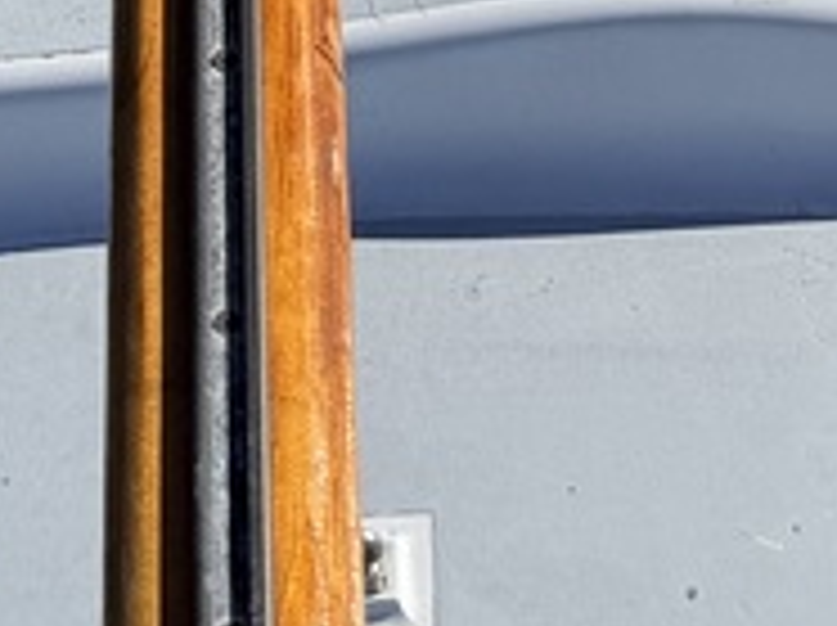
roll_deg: +1.9
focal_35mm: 155
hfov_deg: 12.8
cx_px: 338
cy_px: -910
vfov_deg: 8.6
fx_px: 3743
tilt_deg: -36.2
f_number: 1.78
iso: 80
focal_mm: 6.76
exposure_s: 1/7353
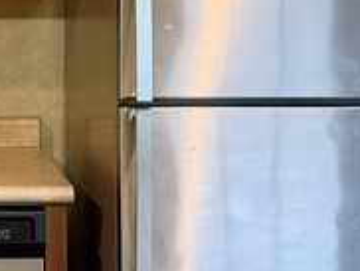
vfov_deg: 10.9
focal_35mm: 135
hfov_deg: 13.9
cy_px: -8
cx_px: -136
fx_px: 1406
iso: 250
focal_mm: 6.76
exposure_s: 1/60
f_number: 1.78
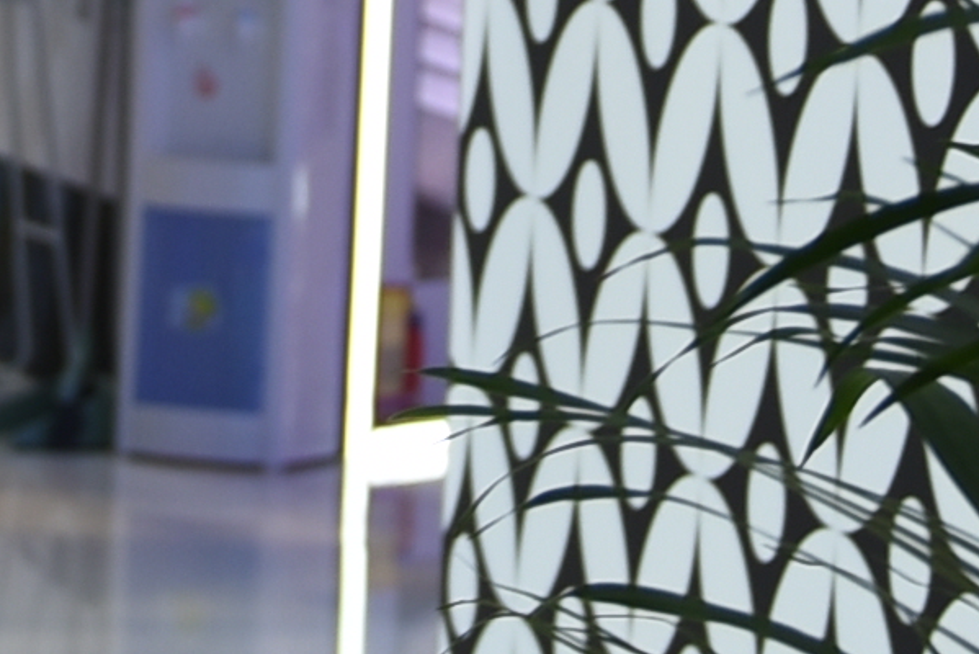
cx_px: 569
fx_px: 7346
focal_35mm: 270
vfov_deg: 5.0
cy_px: -476
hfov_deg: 7.6
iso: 100
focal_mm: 24
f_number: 3.8
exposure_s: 1/40
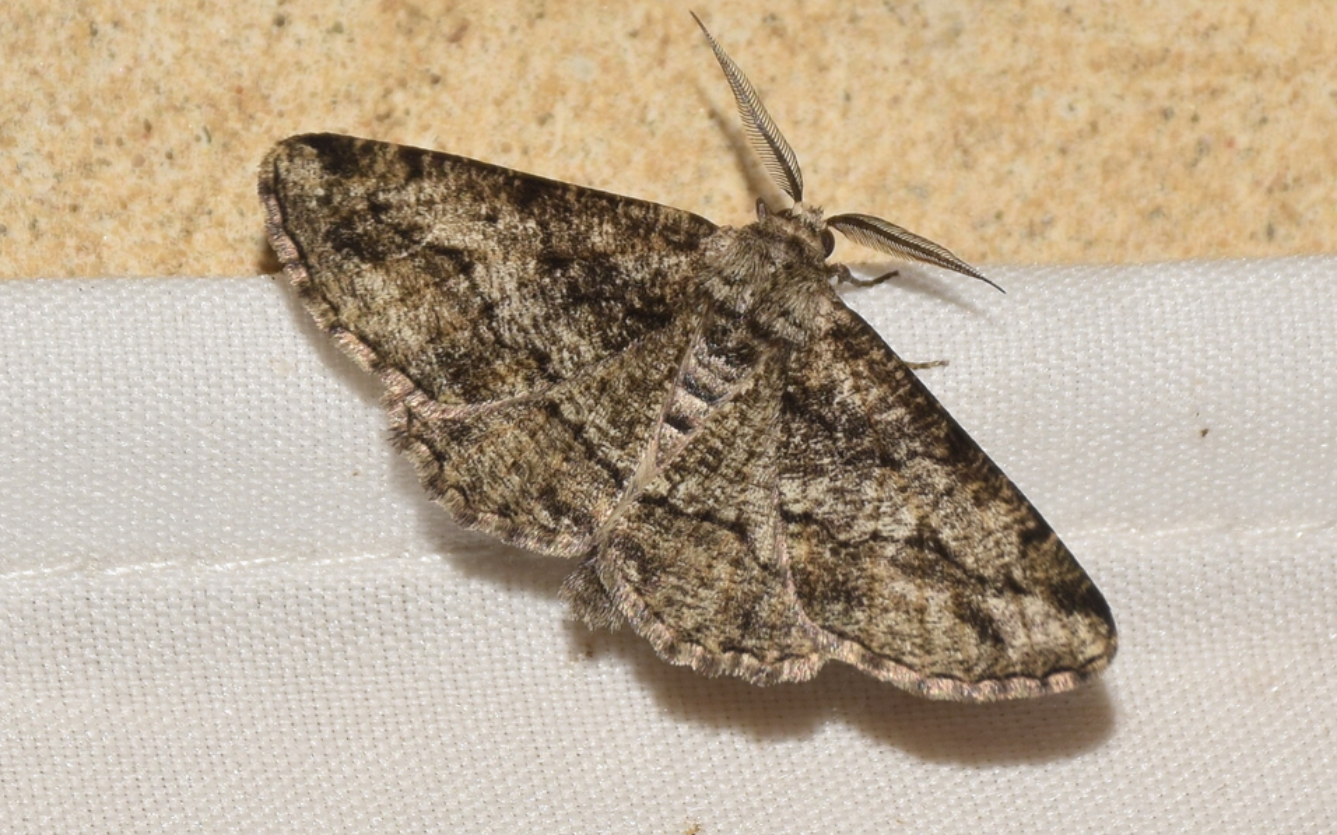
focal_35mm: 215
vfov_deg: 6.1
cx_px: 668
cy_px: 441
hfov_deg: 9.8
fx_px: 7832
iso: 100
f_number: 13
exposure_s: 1/160
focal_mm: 140
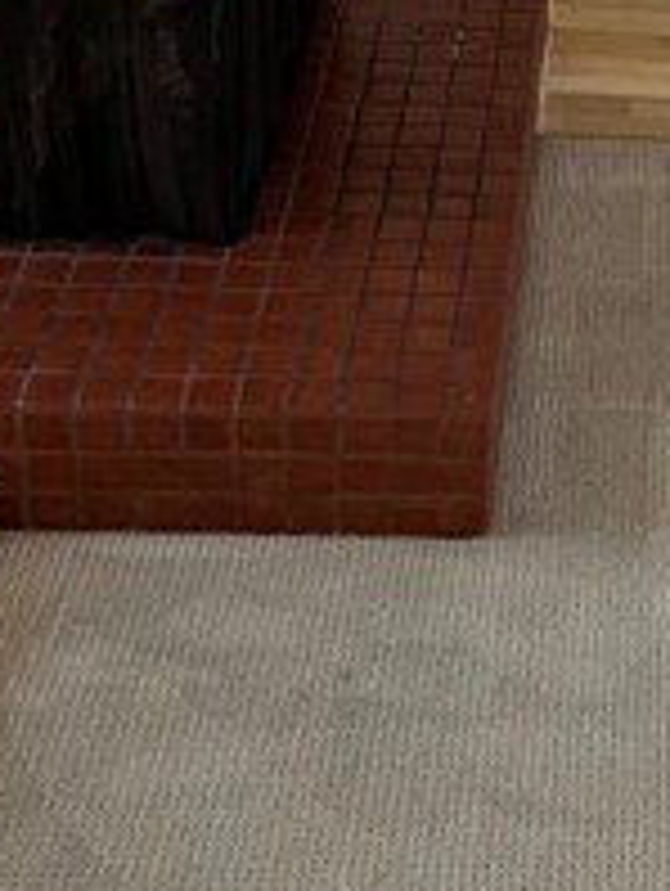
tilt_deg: -29.5
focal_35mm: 84
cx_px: 1012
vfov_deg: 22.5
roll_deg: -8.1
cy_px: 22
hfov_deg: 16.1
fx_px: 2163
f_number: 1.6
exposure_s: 1/120
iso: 125
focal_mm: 5.1
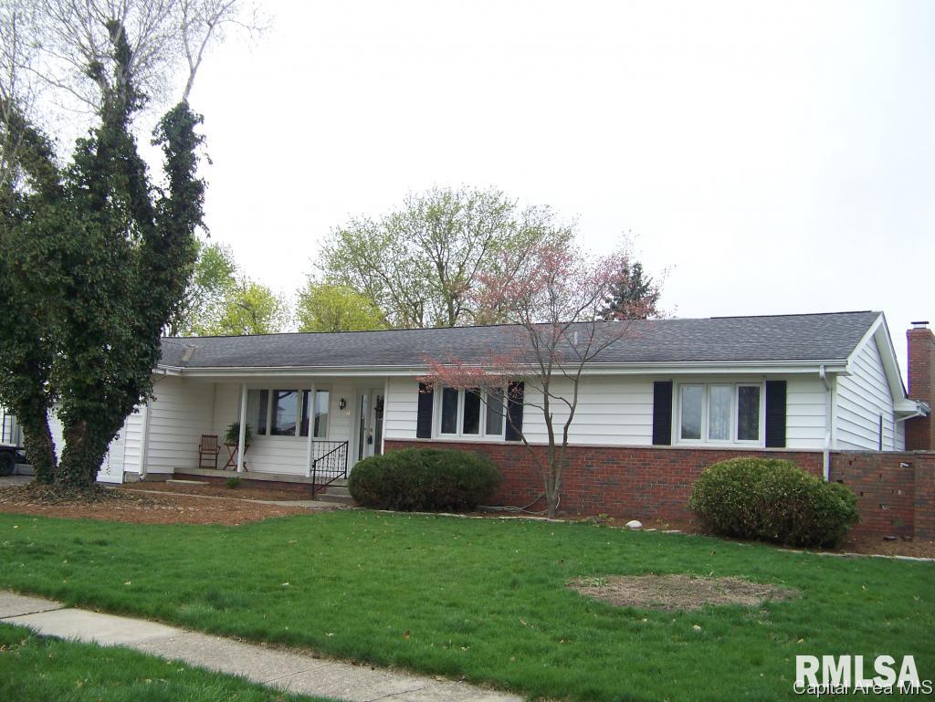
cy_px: 351
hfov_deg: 51.3
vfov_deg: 39.7
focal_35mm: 36
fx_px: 973
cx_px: 468
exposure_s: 1/500
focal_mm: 5.85
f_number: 2.8
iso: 64
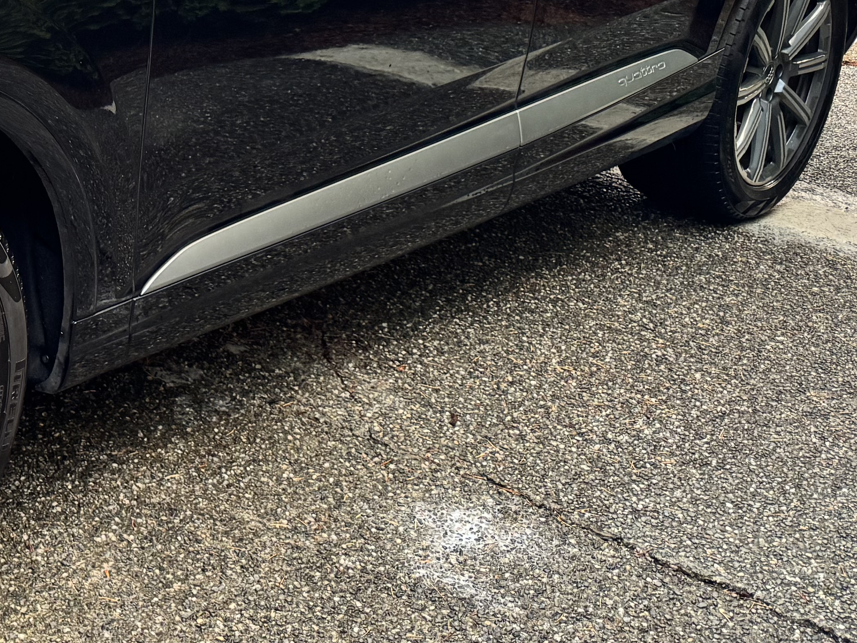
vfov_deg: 21.6
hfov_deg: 26.6
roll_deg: -0.6
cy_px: -34
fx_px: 1609
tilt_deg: -16.3
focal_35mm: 65
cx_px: -165
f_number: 1.78
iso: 200
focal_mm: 6.76
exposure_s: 1/116
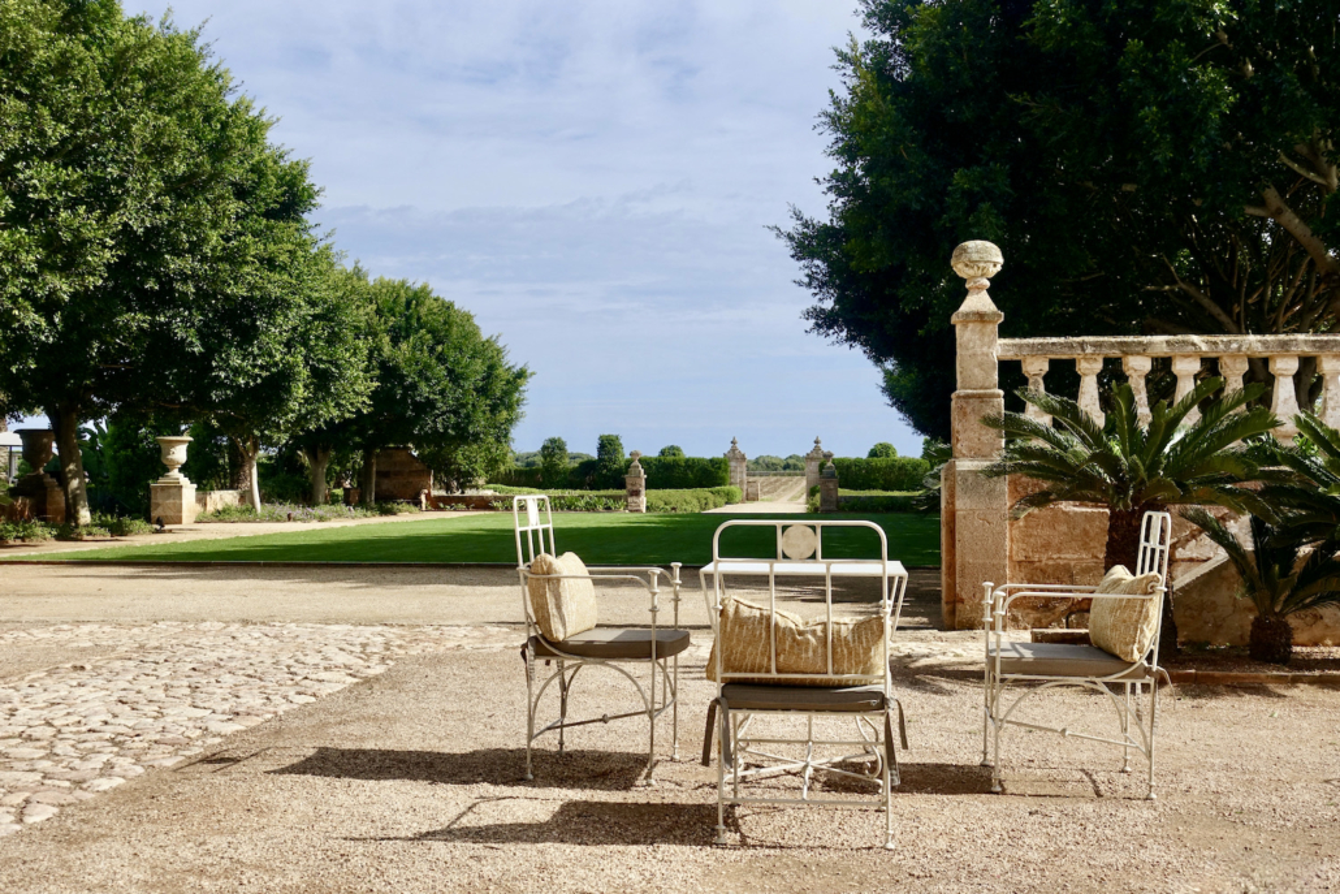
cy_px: 447
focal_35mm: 40
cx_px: 670
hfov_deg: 48.5
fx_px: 1489
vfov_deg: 33.4
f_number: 4
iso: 125
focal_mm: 14.5
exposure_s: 1/160
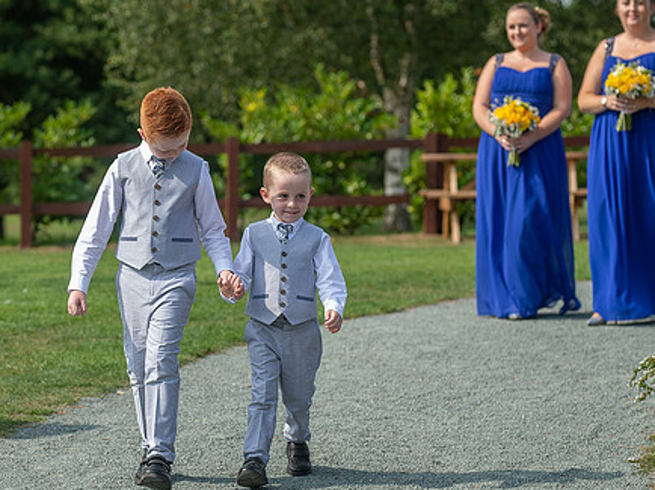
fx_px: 2988
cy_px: 301
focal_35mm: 158
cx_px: 162
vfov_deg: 9.4
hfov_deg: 12.5
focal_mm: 85
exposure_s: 1/800
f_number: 3.2
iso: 100
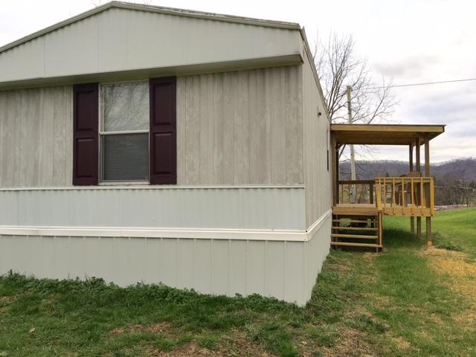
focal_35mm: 29
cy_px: 178
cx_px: 238
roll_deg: +0.2
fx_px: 399
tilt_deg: +3.2
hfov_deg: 61.7
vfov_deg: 48.2
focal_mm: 4.15
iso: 25
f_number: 2.2
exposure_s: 1/120
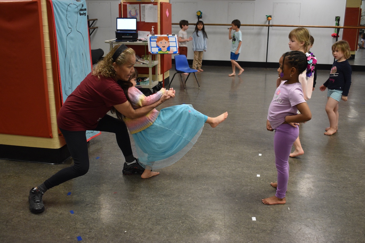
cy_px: 122
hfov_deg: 51.3
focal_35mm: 38
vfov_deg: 35.5
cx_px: 182
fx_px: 380
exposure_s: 1/60
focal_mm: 25
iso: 1250
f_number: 4
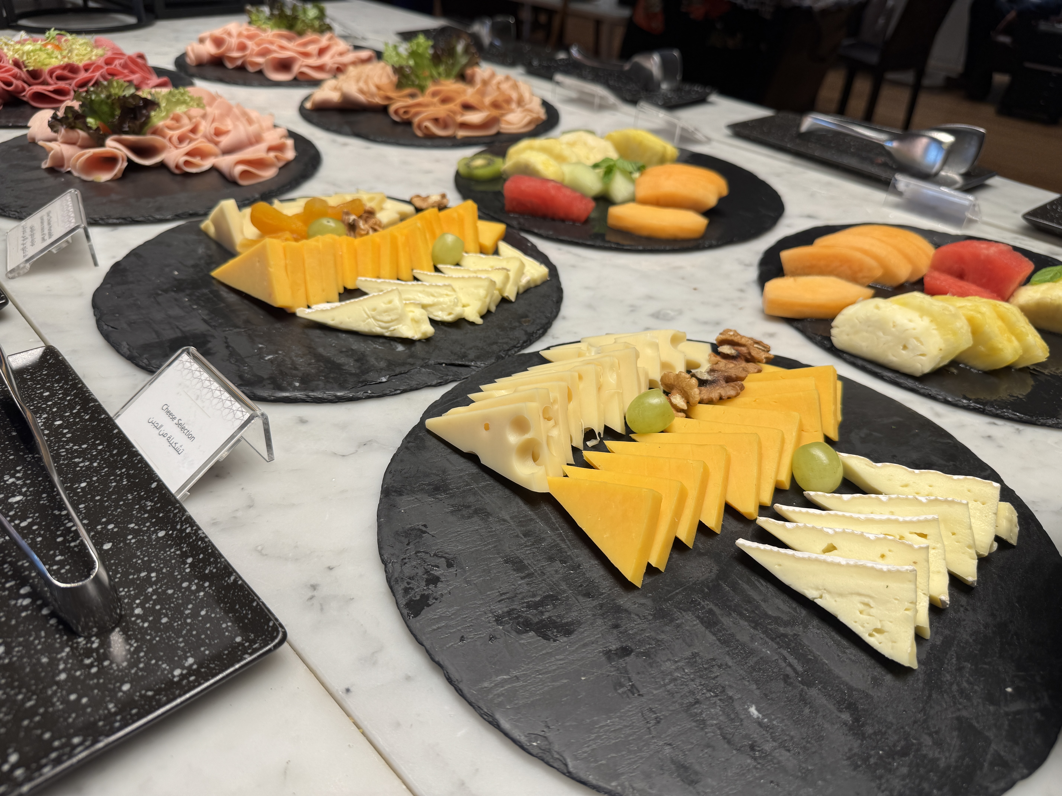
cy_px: 398
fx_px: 736
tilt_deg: -35.3
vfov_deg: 56.8
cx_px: 531
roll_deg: -3.9
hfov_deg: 71.6
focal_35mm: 24
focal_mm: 6.76
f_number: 1.78
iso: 64
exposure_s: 1/121
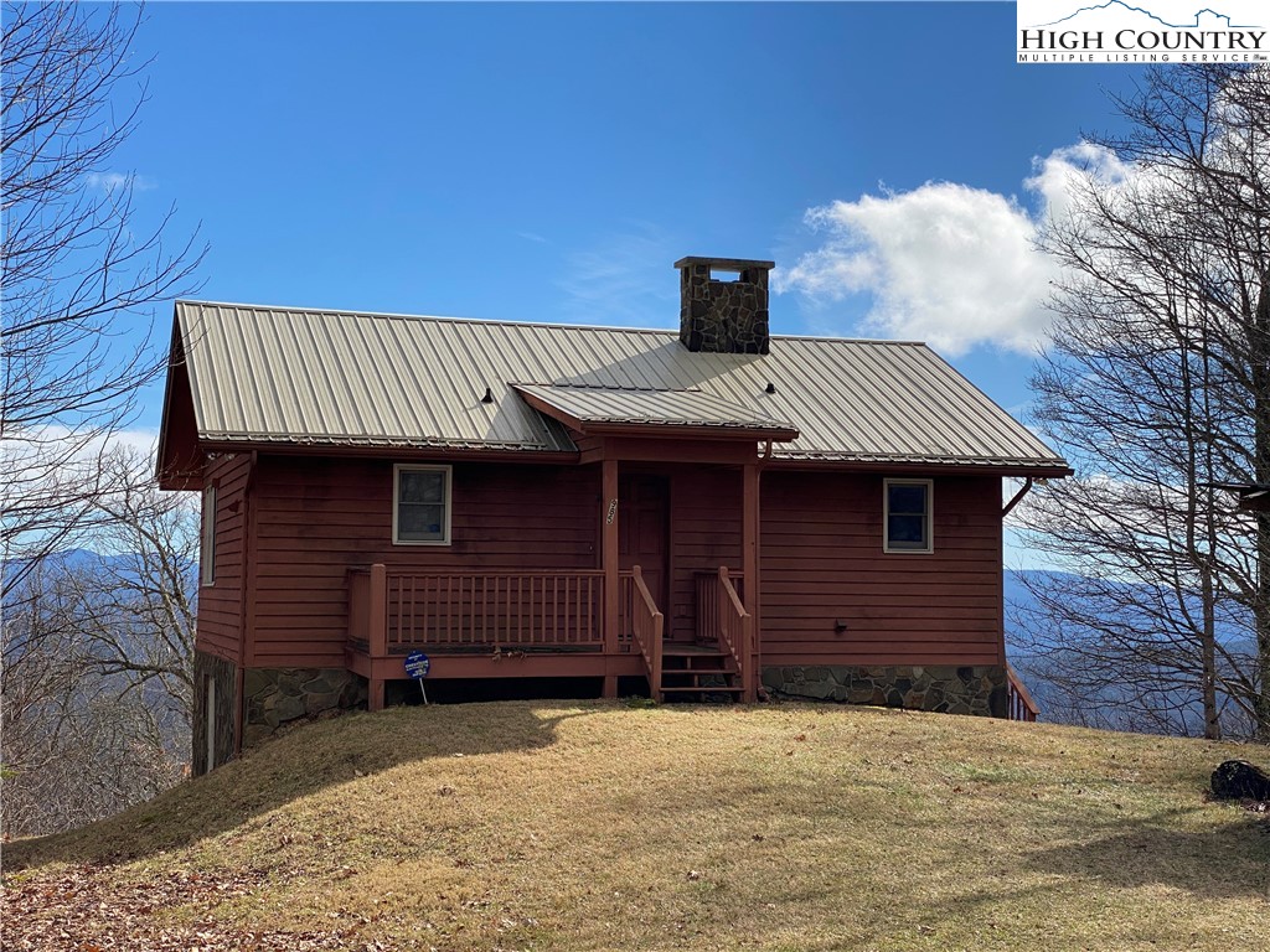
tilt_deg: +4.9
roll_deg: -0.9
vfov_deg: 28.0
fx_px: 1908
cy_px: 476
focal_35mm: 52
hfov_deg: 36.8
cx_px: 635
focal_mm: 6
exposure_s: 1/1916
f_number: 2
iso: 20
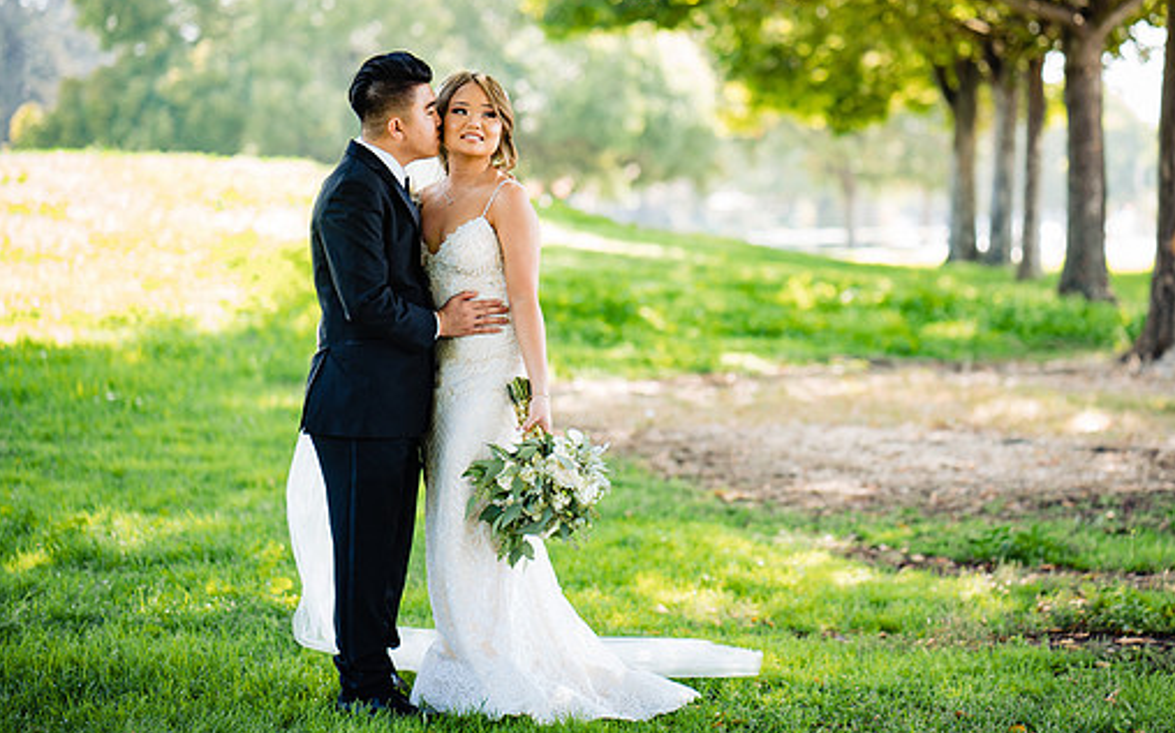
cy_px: 291
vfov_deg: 12.6
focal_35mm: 104
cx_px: 645
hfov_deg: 20.0
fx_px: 3329
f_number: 2
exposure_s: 1/200
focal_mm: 85
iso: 160
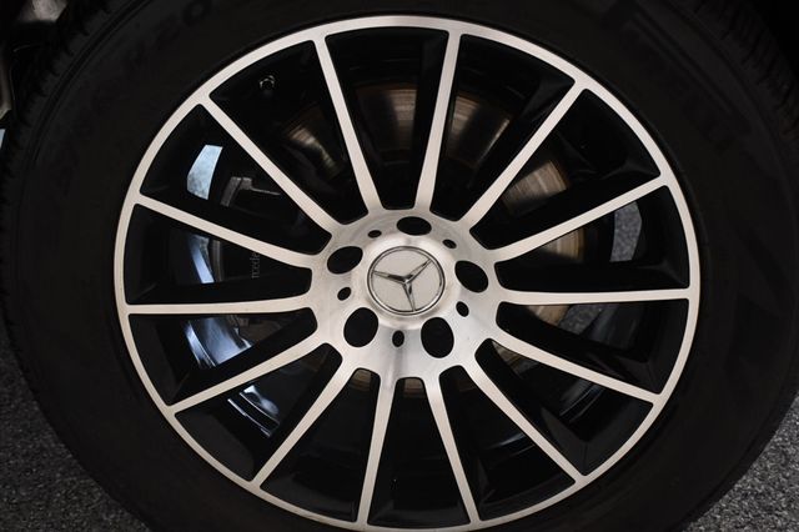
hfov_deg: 33.4
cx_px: 400
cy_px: 266
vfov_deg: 22.6
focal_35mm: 60
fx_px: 1331
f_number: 4.5
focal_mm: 40
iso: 3200
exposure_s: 1/100
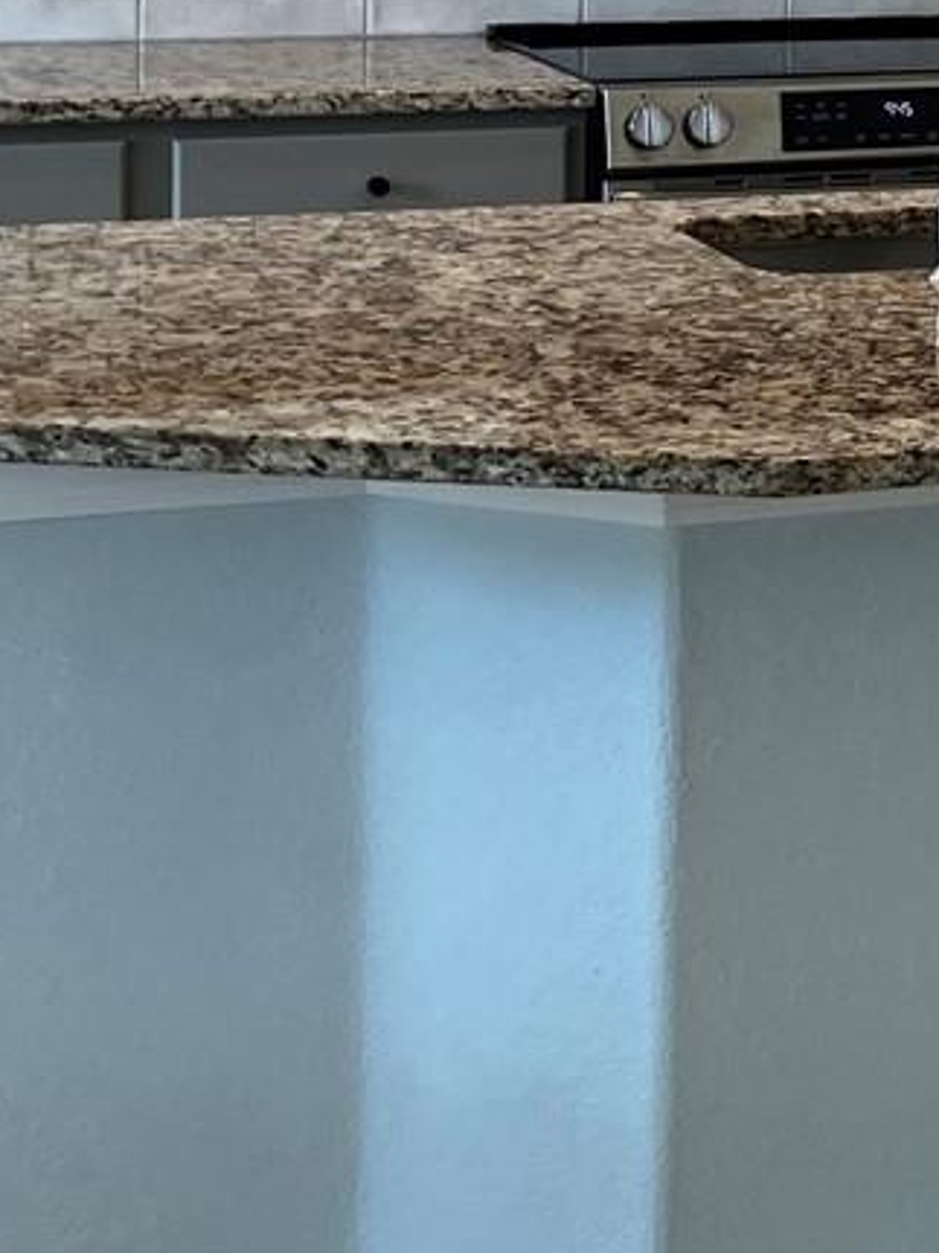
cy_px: -41
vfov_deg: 18.4
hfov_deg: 12.7
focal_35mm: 104
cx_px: 1785
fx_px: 3763
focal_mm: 3.99
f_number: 1.8
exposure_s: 1/60
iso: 50
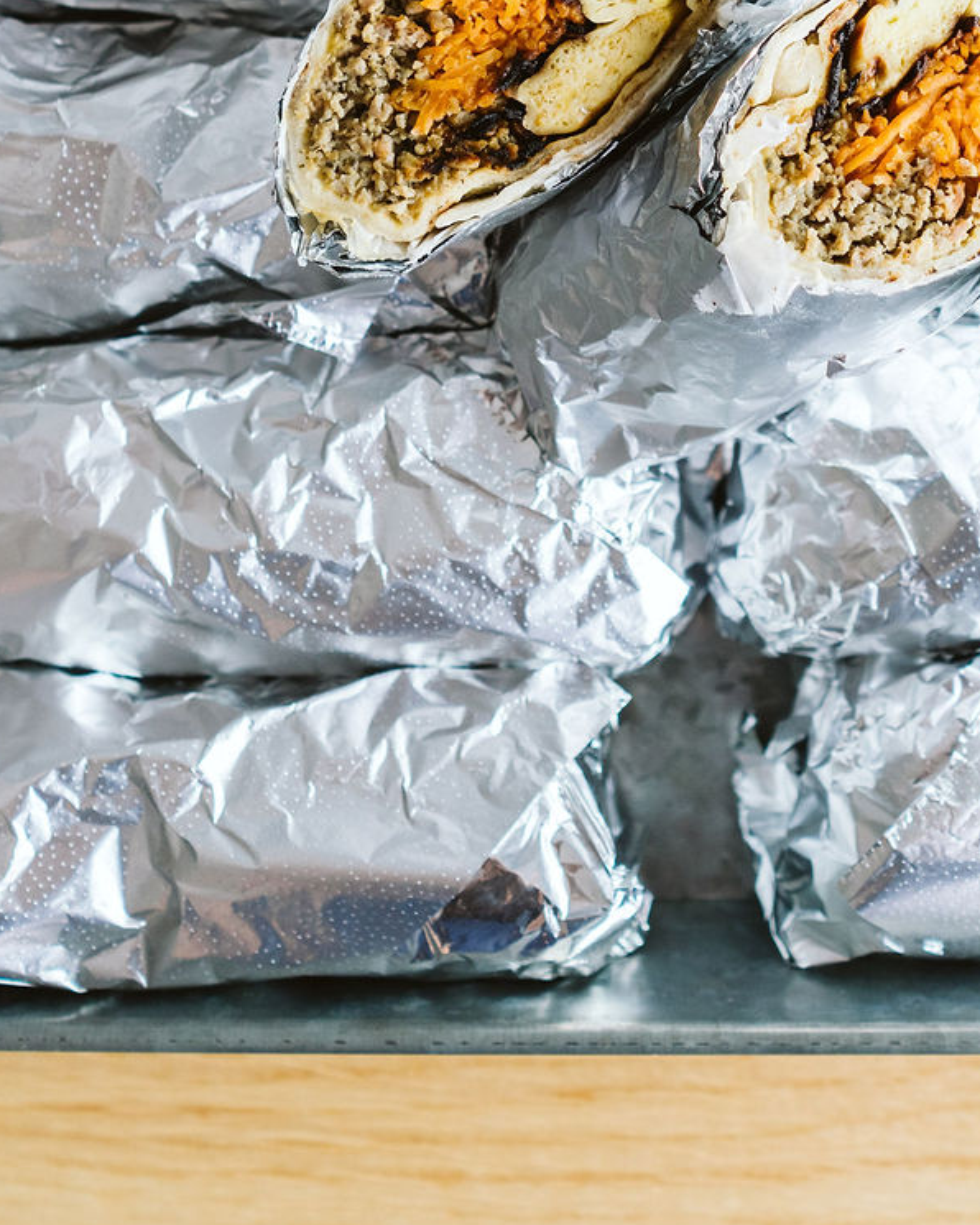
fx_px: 2683
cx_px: 613
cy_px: 146
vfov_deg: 25.0
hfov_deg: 20.7
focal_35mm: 74
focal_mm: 28
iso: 500
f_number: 3.2
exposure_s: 1/160
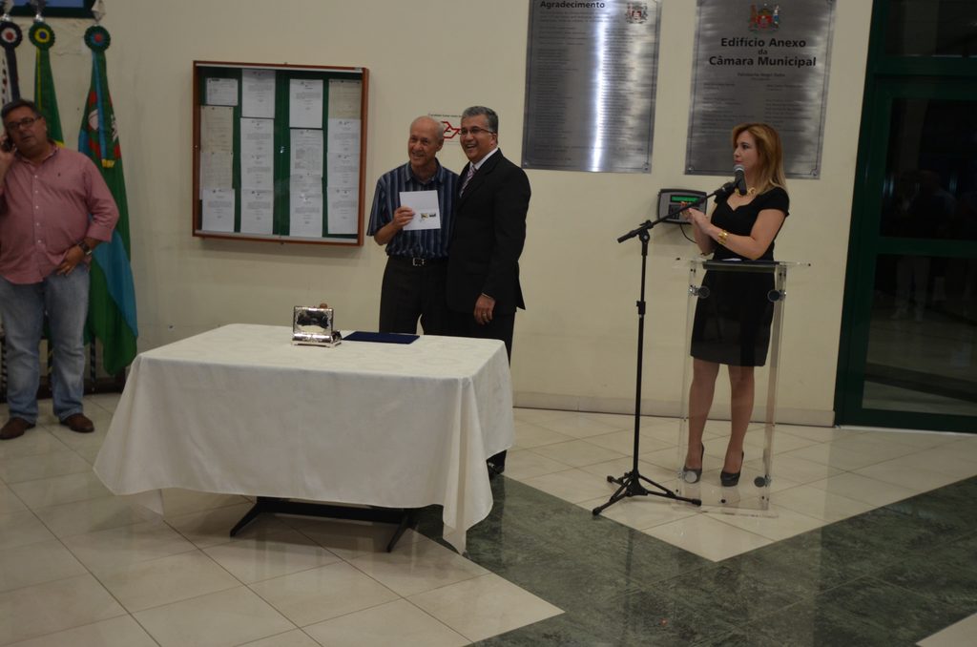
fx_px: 975
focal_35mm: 36
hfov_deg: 53.2
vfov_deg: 36.7
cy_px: 324
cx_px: 488
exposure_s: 1/60
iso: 800
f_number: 4.5
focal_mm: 24
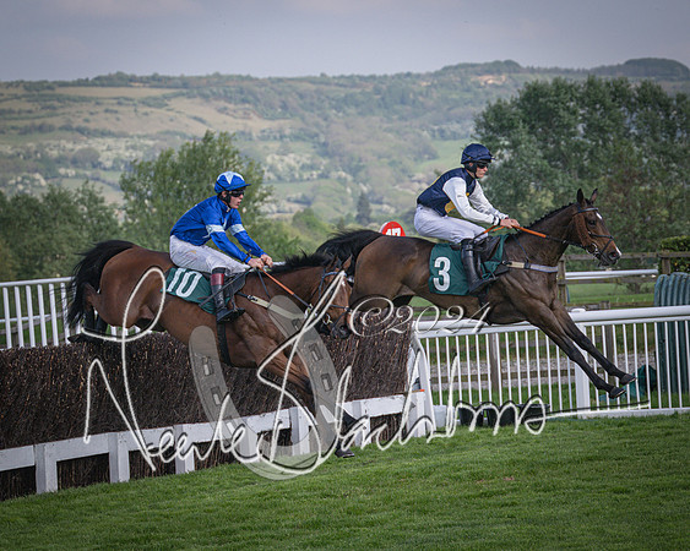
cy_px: 276
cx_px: 316
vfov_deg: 9.3
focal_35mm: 166
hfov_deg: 11.7
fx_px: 3381
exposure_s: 1/3200
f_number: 4
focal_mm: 98
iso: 400
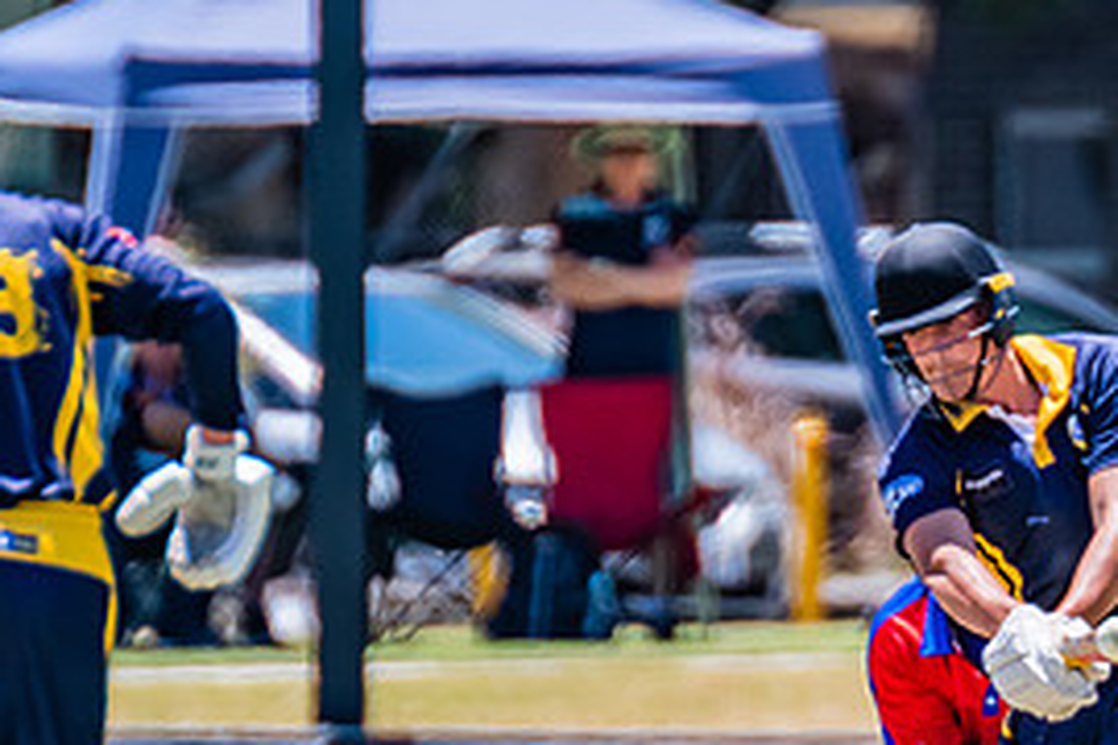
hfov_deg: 1.1
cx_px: 1029
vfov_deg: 0.7
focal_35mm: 1882
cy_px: 559
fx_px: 58442
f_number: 6.3
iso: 640
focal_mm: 550
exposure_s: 1/2000
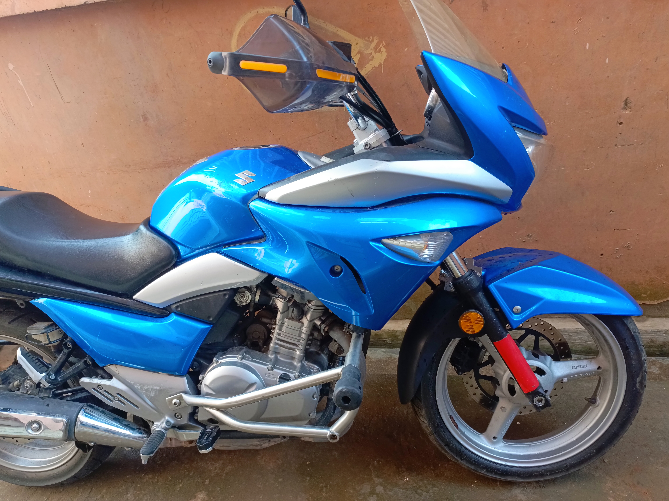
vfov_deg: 56.8
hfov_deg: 71.6
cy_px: 250
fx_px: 464
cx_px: 334
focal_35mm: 24
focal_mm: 5.25
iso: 114
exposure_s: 1/99.9
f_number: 1.7
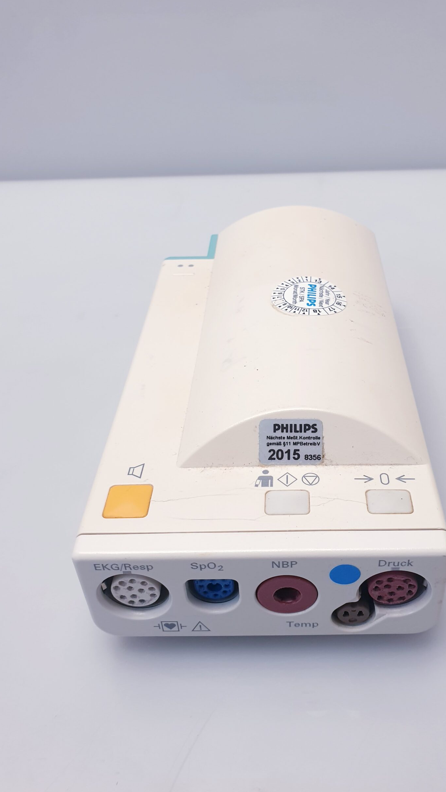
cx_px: 275
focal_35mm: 30
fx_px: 631
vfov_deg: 64.3
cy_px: 379
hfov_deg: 38.7
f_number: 2.4
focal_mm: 4.3
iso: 80
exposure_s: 1/100
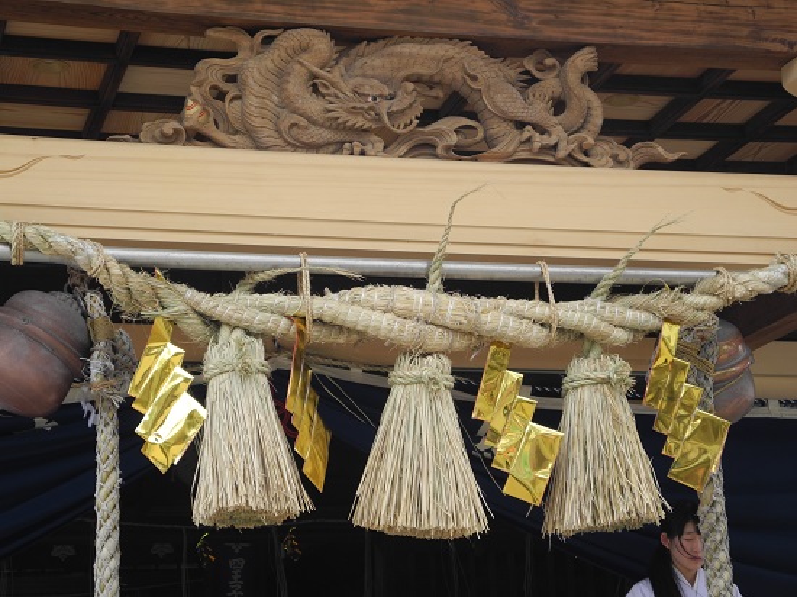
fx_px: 2163
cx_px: 398
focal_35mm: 94
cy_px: 298
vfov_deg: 15.7
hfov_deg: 20.9
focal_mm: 20.1
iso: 100
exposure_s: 1/67.2
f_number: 4.5
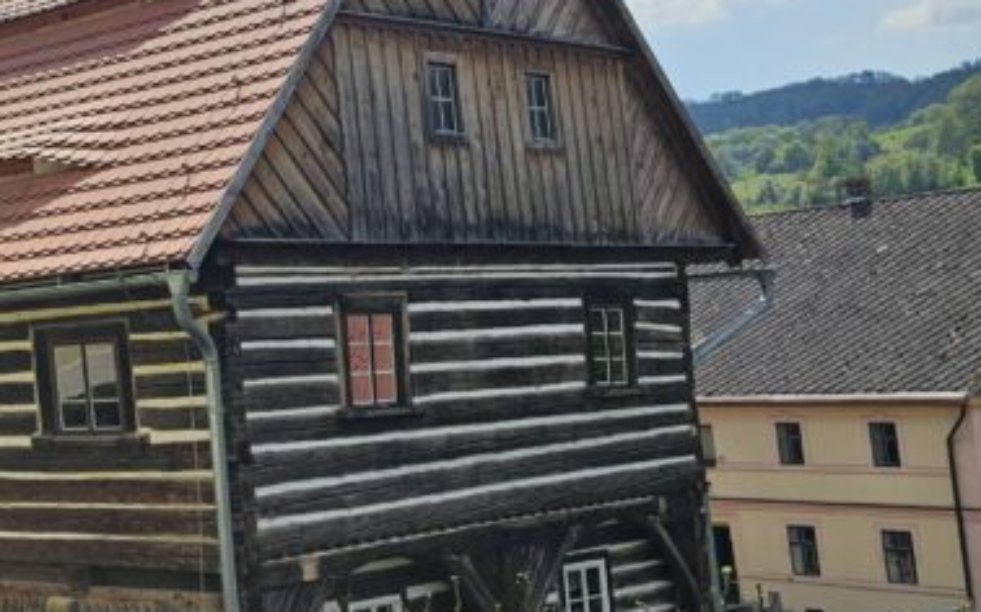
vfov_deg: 19.6
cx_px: -337
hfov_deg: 25.9
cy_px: 169
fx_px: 1764
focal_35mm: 66
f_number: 1.7
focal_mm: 6.3
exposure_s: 1/1142
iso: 10
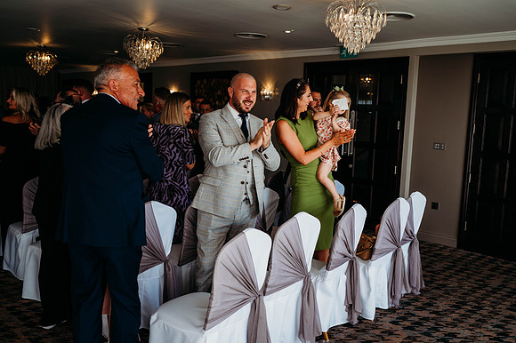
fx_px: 501
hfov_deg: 54.5
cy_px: 172
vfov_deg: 37.8
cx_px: 258
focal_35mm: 35
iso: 400
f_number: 2.8
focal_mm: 35
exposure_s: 1/800
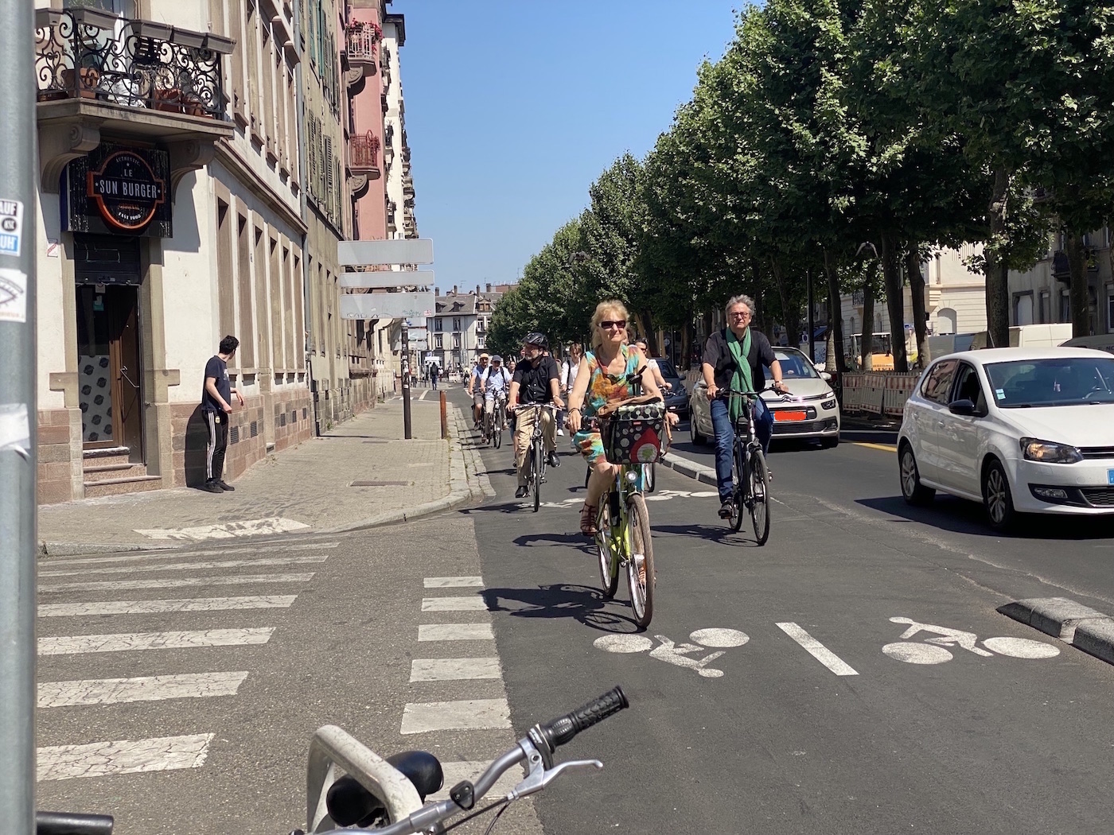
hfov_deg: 36.8
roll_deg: +1.5
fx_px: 1673
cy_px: 418
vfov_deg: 28.0
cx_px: 557
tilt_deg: +0.5
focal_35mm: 52
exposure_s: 1/1453
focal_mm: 6
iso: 20
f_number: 2
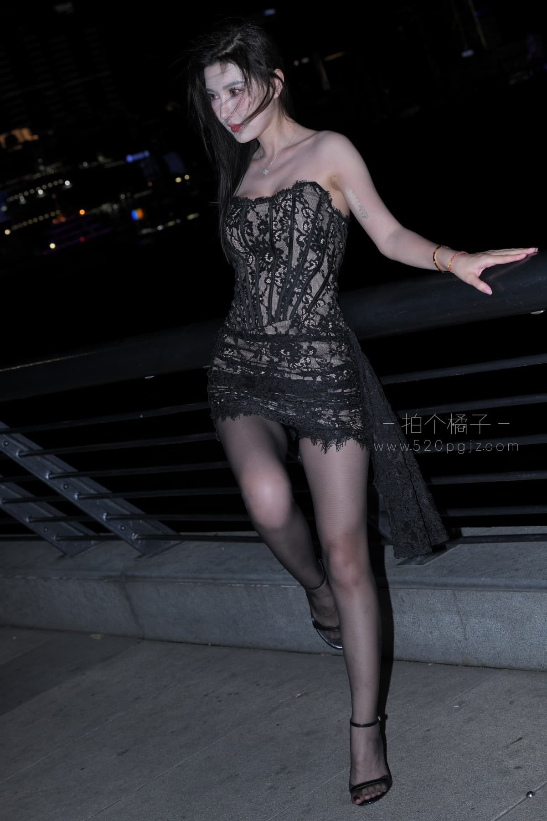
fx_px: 1595
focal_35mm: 70
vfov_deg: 28.8
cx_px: 274
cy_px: 410
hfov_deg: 19.5
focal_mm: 70
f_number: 7.1
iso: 250
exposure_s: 1/250
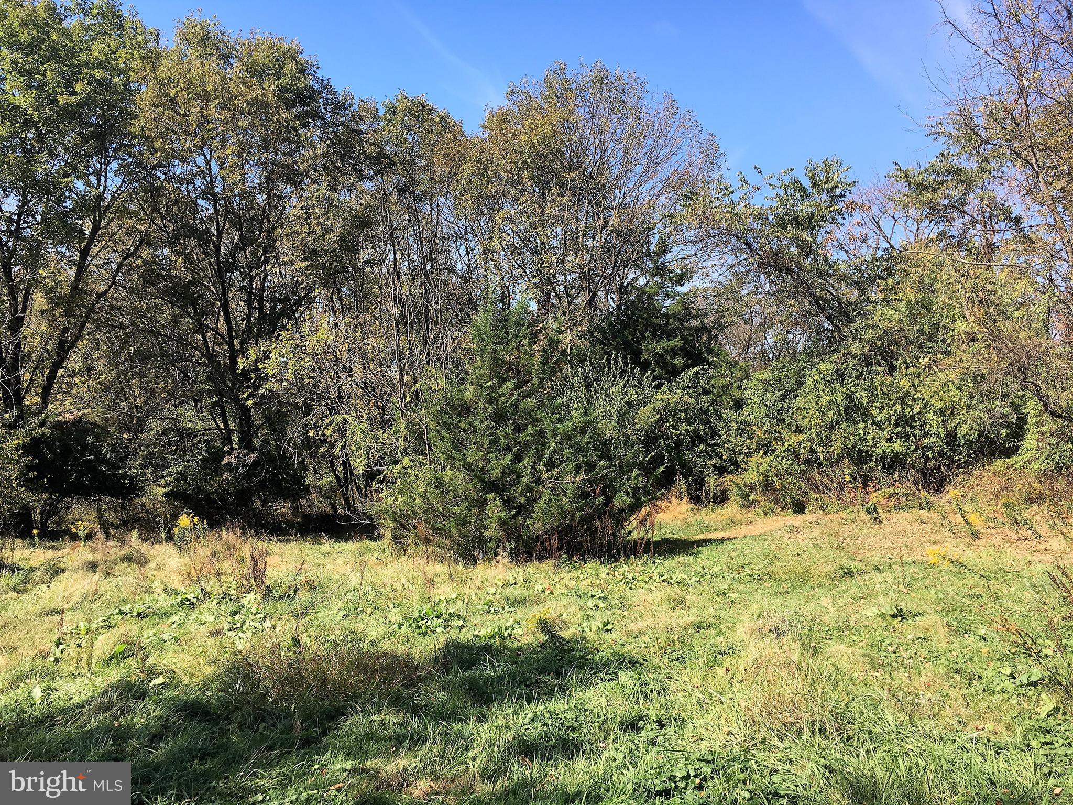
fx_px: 899
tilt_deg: +0.7
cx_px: 536
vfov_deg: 48.2
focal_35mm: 29
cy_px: 402
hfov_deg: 61.7
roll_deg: +0.9
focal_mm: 4.15
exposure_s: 1/777
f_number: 2.2
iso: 25
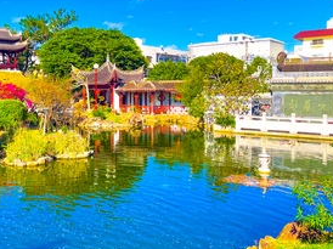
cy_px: 96
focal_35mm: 38
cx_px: 105
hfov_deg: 48.0
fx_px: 365
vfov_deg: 37.5
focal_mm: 4.2
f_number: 1.6
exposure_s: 1/3000
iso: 32
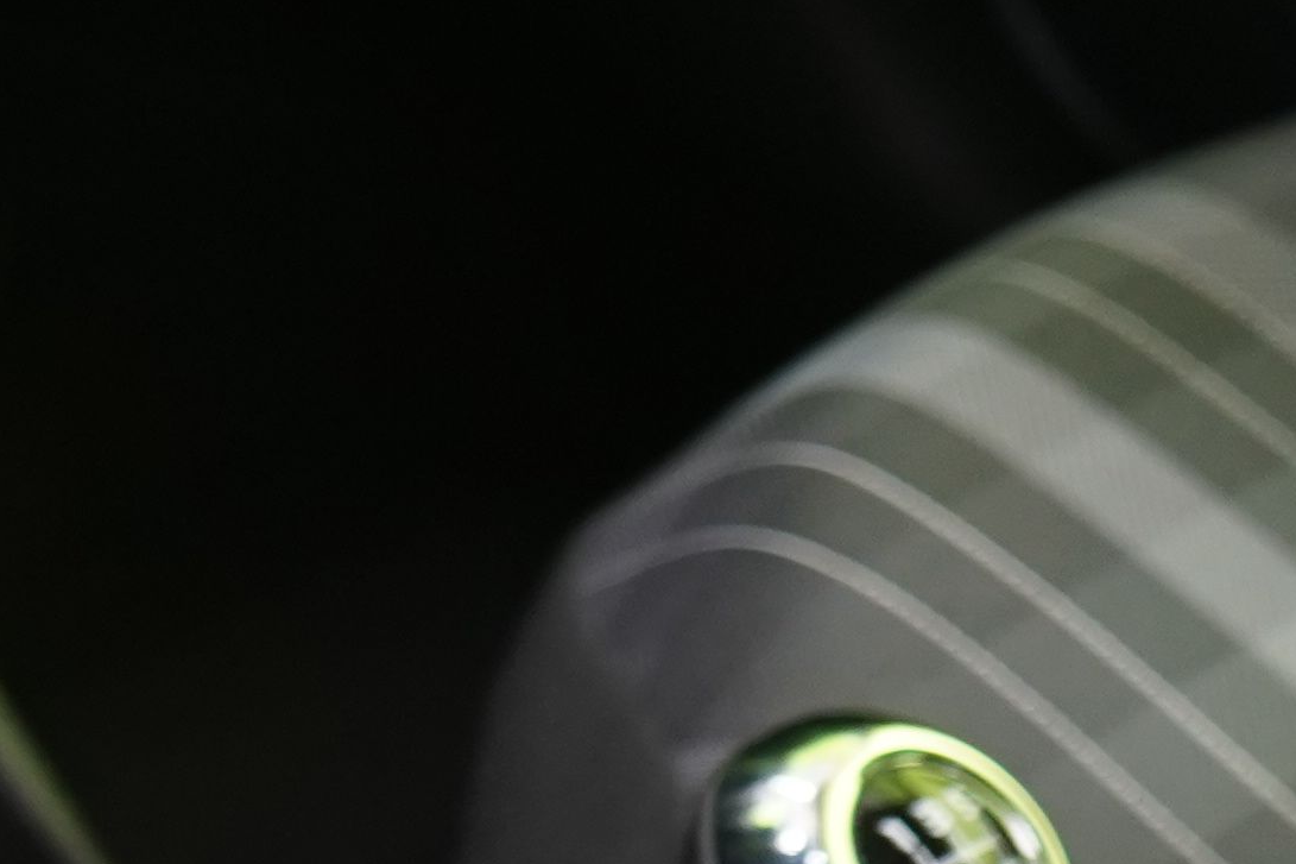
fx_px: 7126
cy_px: -273
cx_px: -1589
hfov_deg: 9.5
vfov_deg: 6.9
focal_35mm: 198
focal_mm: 36
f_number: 5.6
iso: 1250
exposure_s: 1/10
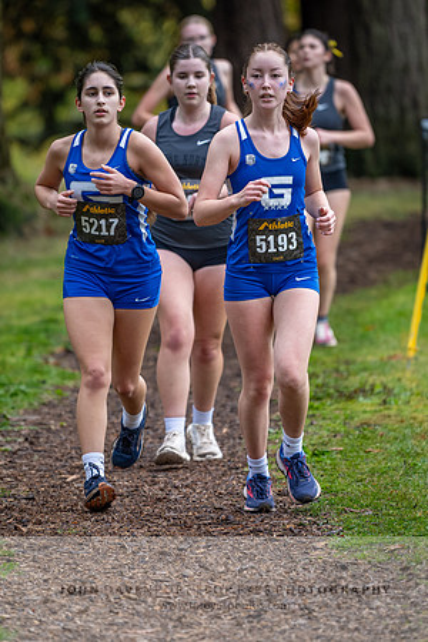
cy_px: 277
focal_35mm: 341
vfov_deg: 6.0
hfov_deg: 4.0
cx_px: 214
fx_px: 6078
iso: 560
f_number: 2.8
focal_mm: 200
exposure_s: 1/1000
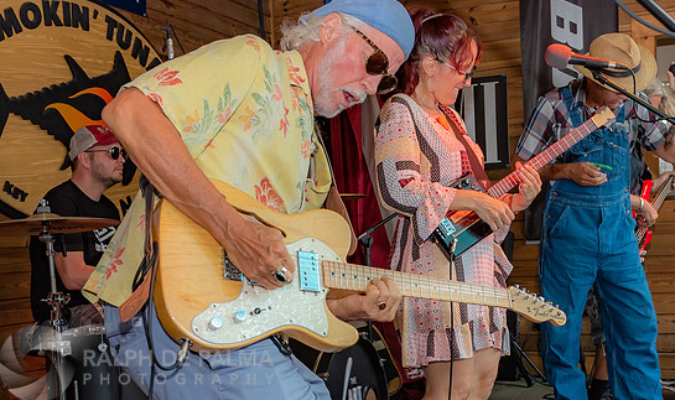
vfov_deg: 23.2
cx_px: 339
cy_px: 307
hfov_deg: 38.7
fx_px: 961
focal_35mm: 53
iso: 800
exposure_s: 1/160
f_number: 5.6
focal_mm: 28
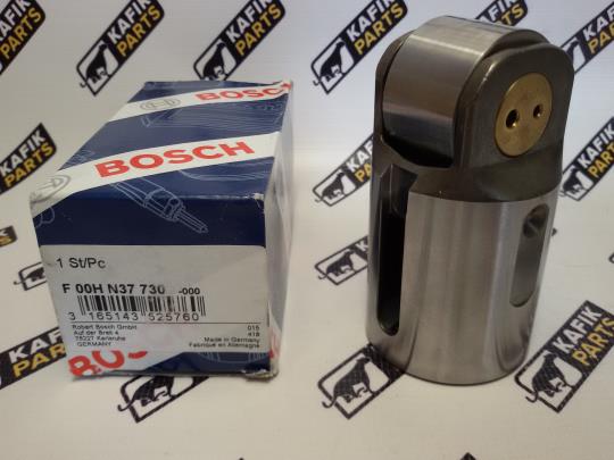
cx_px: 307
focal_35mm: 31
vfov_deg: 45.4
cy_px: 230
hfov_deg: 58.4
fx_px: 550
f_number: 2.4
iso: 40
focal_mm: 2.93
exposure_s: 1/50
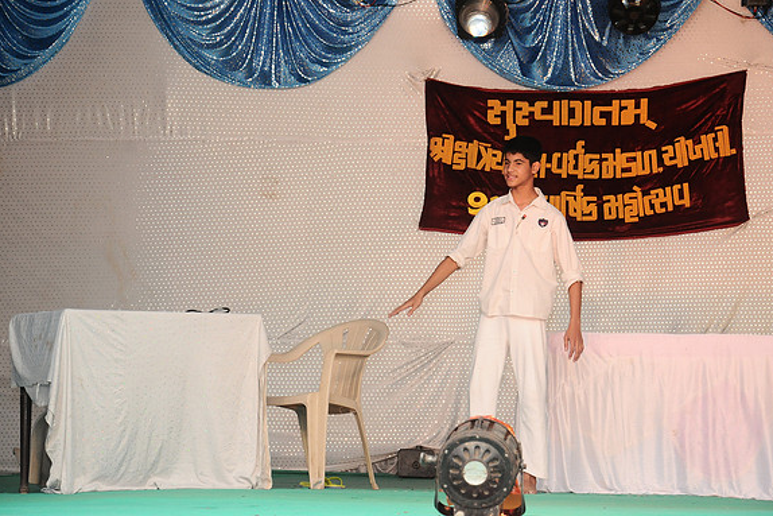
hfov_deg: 16.9
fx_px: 2599
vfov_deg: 11.3
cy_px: 258
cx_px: 386
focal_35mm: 121
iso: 800
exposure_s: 1/125
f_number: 8
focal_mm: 80
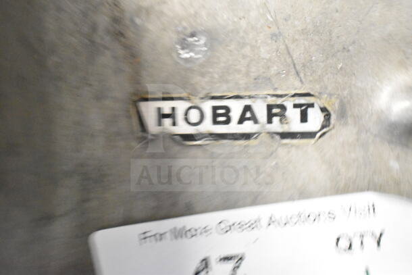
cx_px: 206
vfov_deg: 22.6
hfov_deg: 33.4
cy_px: 138
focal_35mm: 60
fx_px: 687
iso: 14400
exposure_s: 1/60
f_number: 5
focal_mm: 40
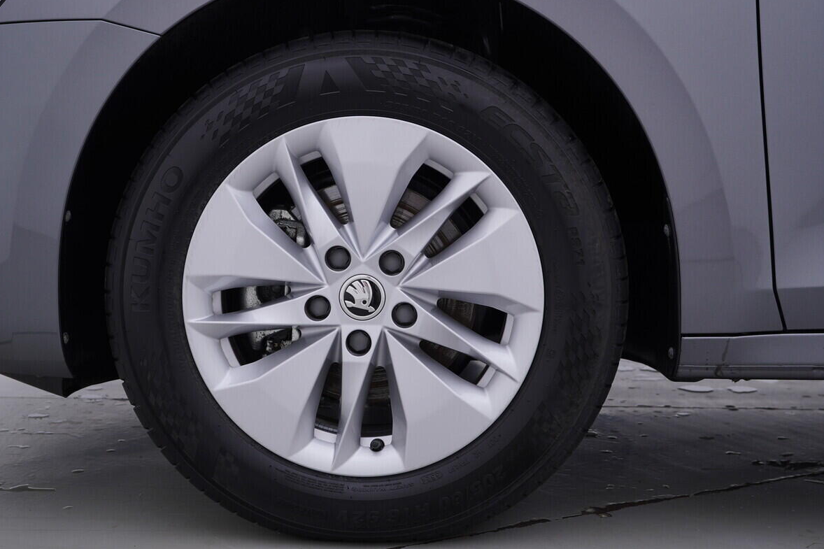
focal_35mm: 44
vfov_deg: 30.5
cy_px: 254
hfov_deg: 44.5
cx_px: 375
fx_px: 1007
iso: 125
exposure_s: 1/80
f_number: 4
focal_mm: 24
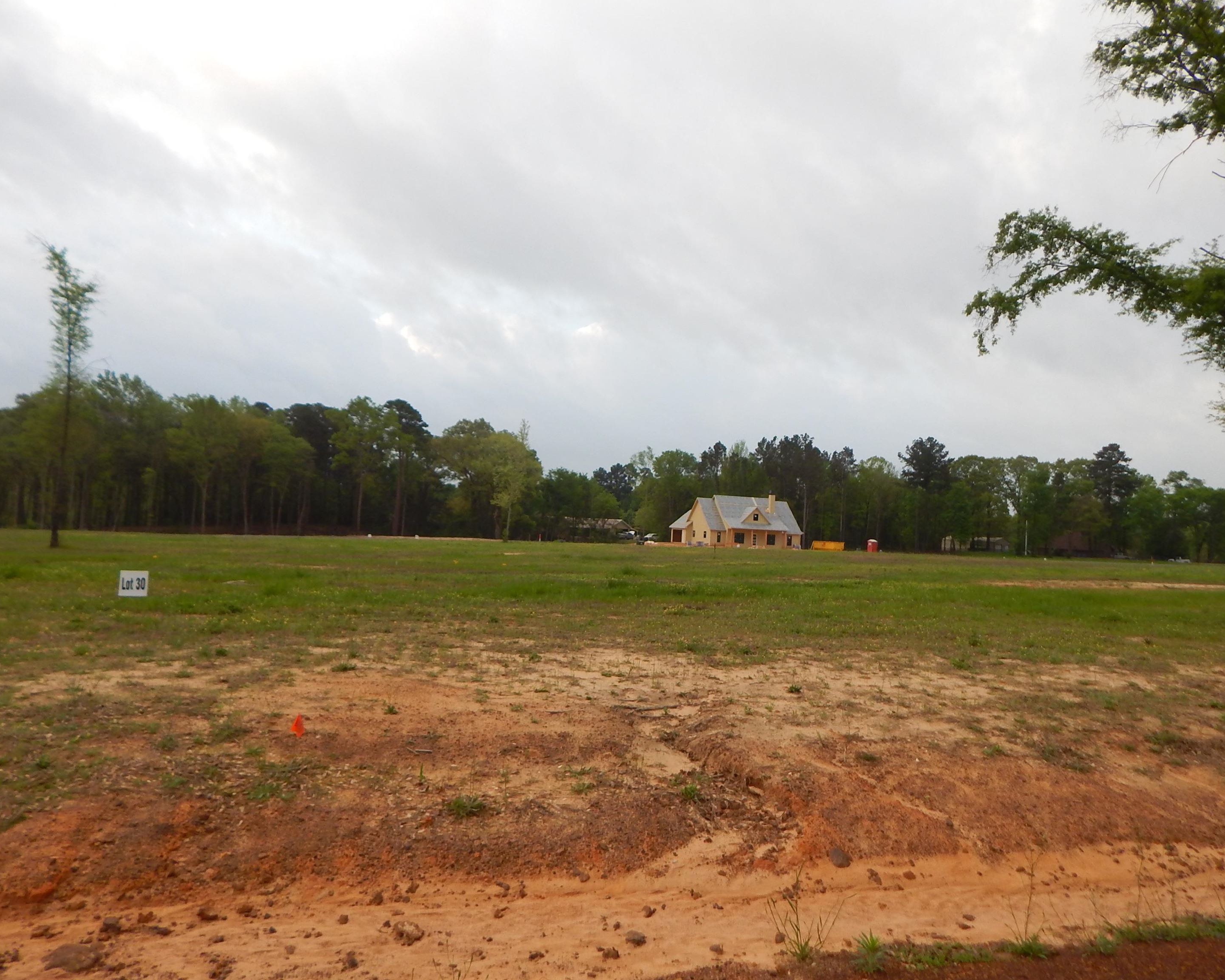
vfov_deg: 60.9
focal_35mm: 23
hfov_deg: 72.6
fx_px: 834
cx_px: 634
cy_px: 489
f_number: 3
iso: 125
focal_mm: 4
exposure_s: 1/400
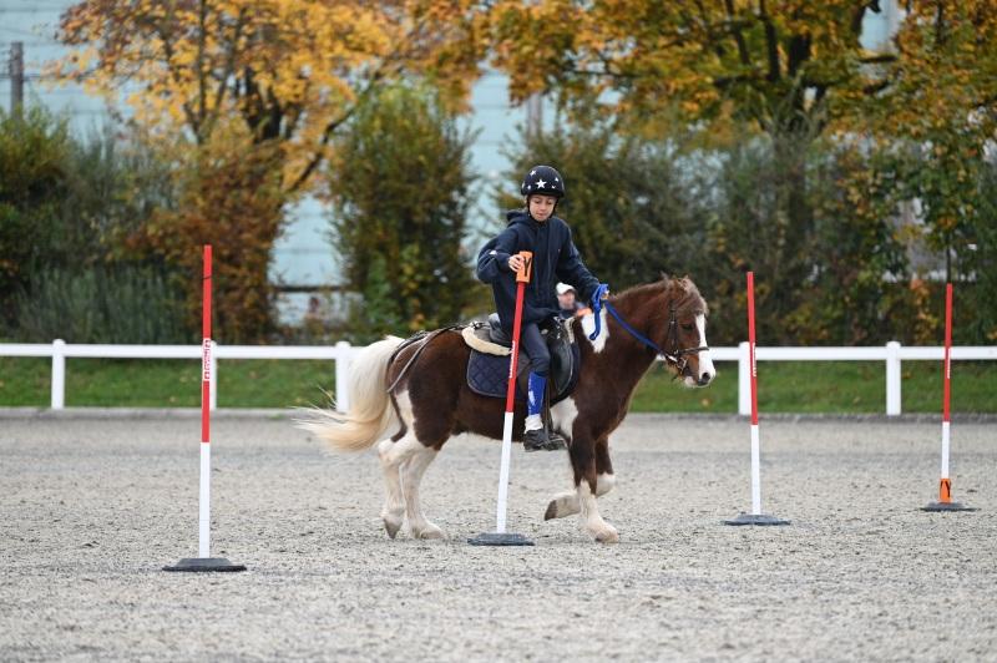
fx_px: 5811
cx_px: 498
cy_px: 332
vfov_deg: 6.5
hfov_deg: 9.8
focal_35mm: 210
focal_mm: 210
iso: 1400
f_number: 5
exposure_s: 1/800
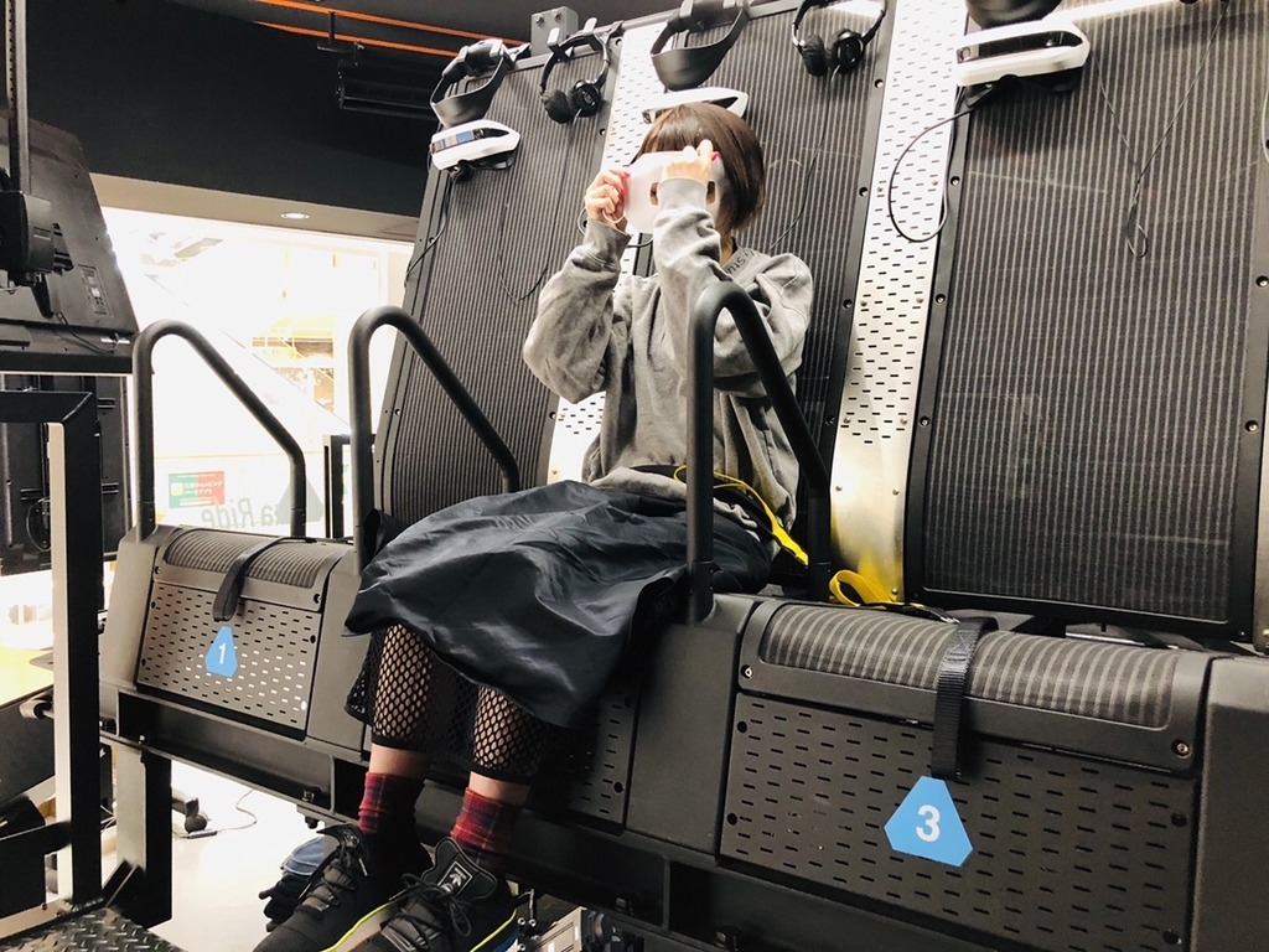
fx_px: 1026
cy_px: 476
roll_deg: -0.2
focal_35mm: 28
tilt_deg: -3.9
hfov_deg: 63.4
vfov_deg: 49.7
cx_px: 634
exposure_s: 1/9
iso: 100
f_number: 1.8
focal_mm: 4
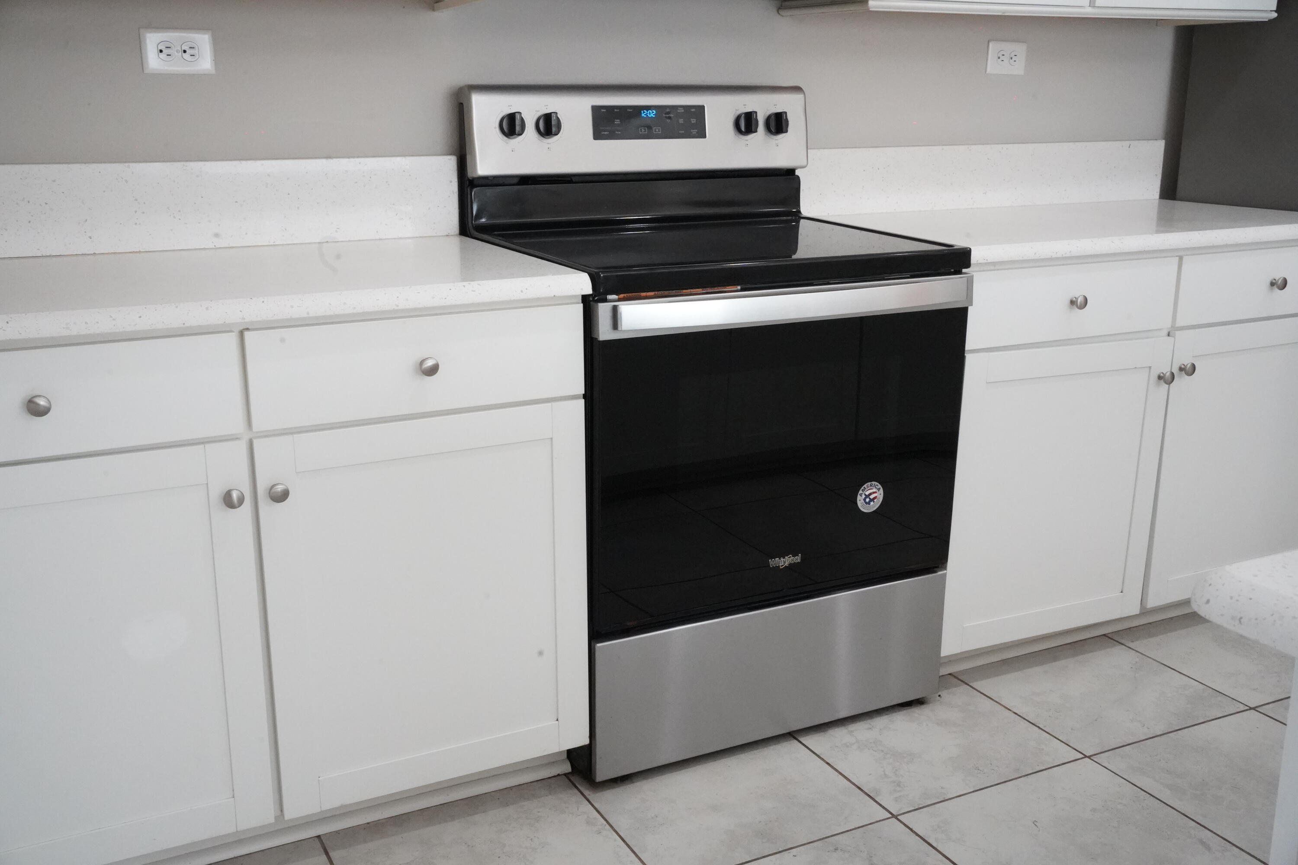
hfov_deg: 54.4
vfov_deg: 37.9
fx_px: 1262
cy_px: 432
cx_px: 649
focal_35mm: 35
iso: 12800
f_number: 18
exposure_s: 1/60
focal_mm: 35
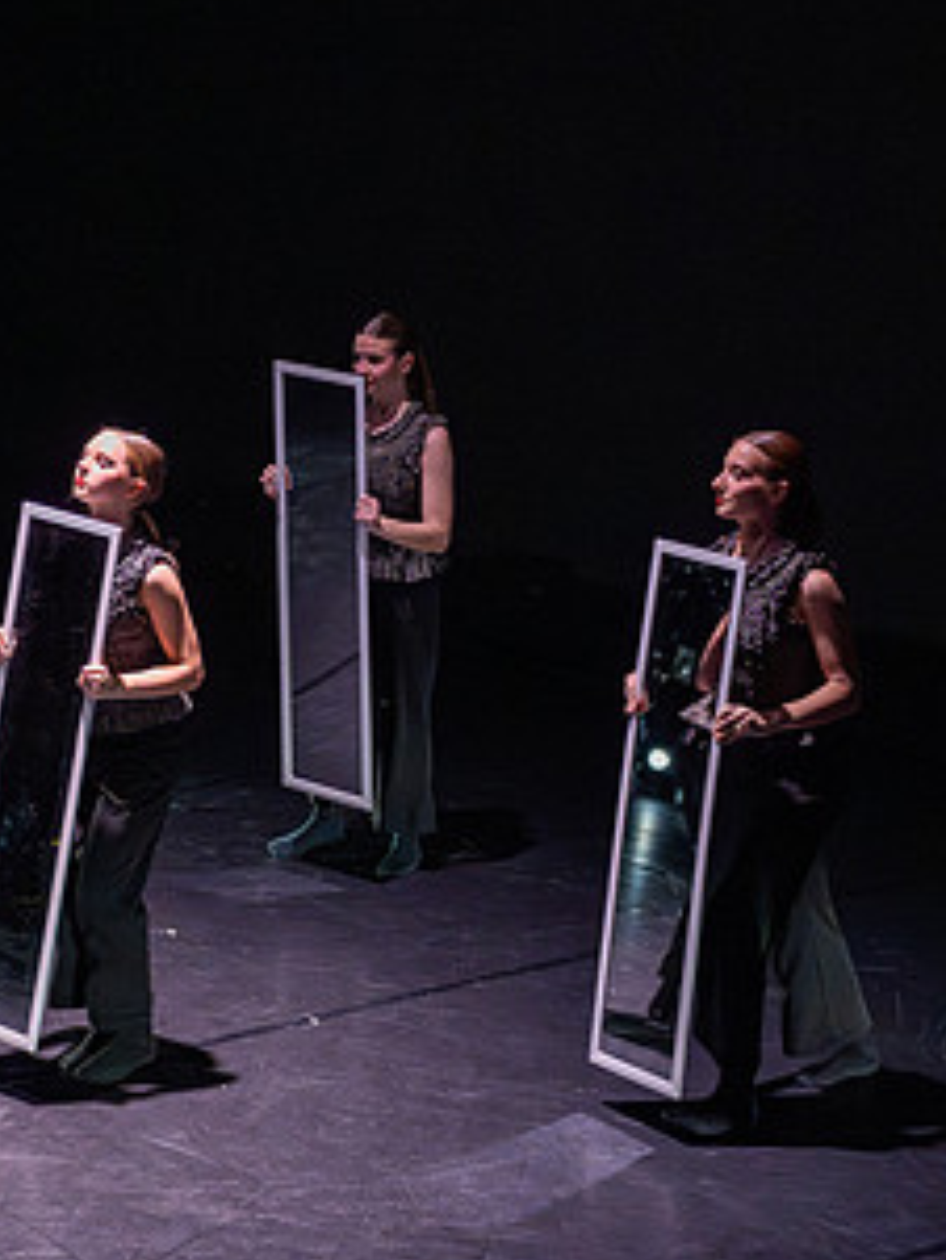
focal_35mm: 102
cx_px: 116
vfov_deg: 19.2
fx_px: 3714
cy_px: 438
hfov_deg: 14.4
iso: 4000
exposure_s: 1/200
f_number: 2.8
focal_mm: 52
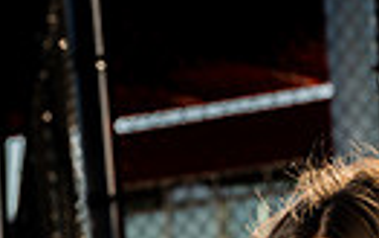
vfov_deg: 5.1
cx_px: 405
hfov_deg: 8.5
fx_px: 2542
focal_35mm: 246
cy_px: 639
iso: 125
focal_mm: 70
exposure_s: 1/250
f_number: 6.3
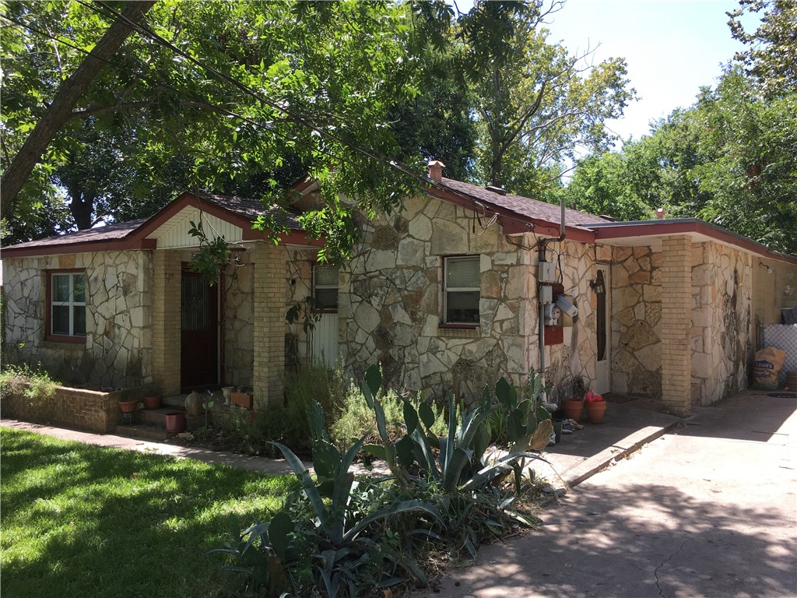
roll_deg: -0.4
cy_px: 299
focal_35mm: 29
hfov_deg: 61.7
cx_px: 398
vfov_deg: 48.2
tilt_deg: -0.4
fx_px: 668
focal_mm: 4.15
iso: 25
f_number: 2.2
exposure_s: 1/368
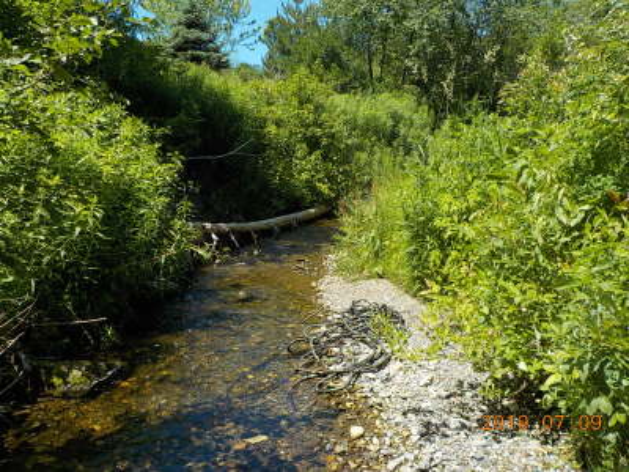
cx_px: 314
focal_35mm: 30
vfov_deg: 46.8
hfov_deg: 60.0
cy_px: 236
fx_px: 545
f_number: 3.3
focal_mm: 4.1
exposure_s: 1/800
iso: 125
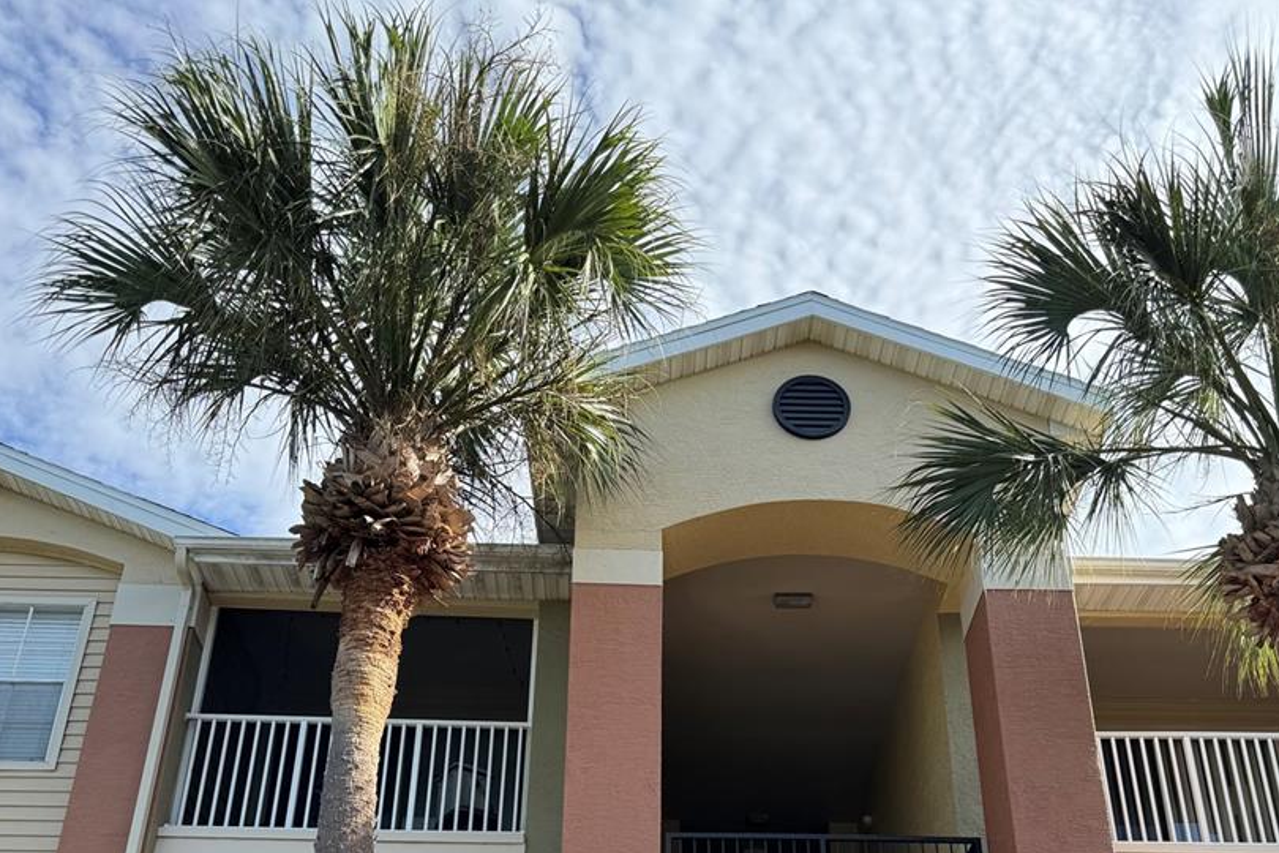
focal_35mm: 37
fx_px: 1314
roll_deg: +0.5
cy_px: 845
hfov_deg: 51.8
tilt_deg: +26.7
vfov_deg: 33.1
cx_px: 698
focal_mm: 6.76
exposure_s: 1/1637
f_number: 1.78
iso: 80
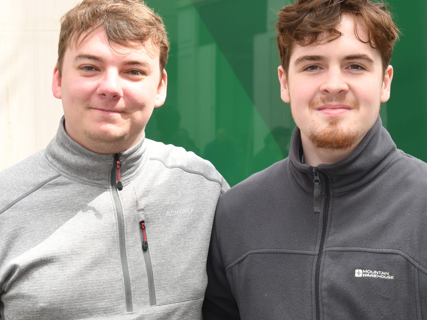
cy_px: 145
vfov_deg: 13.2
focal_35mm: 112
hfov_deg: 17.6
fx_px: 1382
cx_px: 236
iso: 500
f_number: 9
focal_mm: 60
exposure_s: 1/250
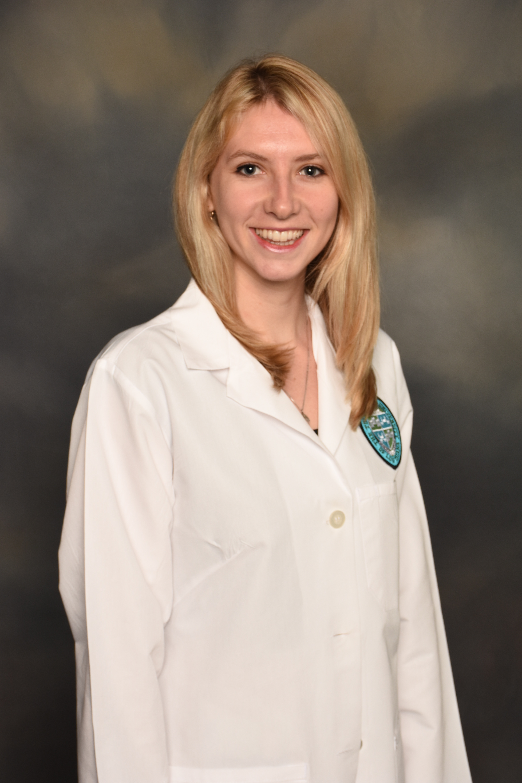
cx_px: 261
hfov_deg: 16.3
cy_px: 392
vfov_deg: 24.2
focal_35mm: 84
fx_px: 1826
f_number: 10
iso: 400
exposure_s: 1/125
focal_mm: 56
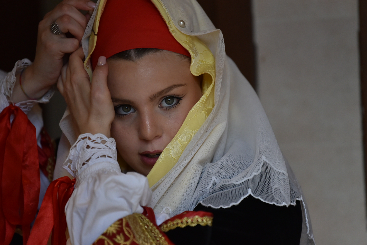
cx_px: 185
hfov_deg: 9.6
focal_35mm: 215
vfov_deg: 6.4
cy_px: 117
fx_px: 2192
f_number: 2.8
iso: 1600
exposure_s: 1/4000
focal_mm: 200
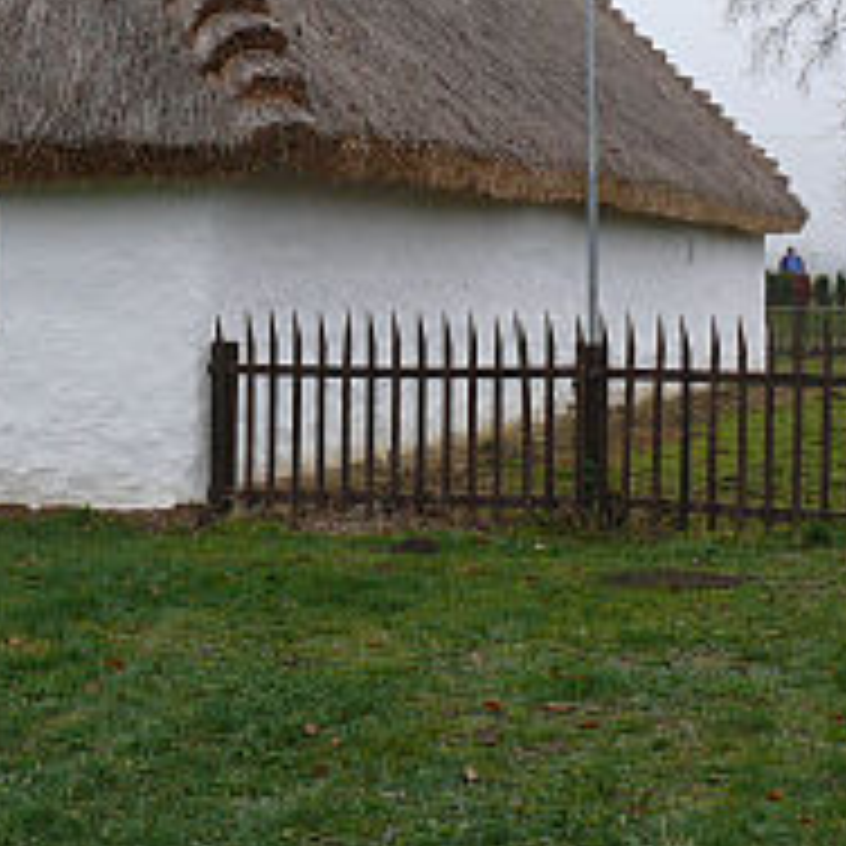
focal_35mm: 74
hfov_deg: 23.2
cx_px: 266
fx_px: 2046
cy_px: 104
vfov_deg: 22.8
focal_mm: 7.4
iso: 100
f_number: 4
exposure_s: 1/250
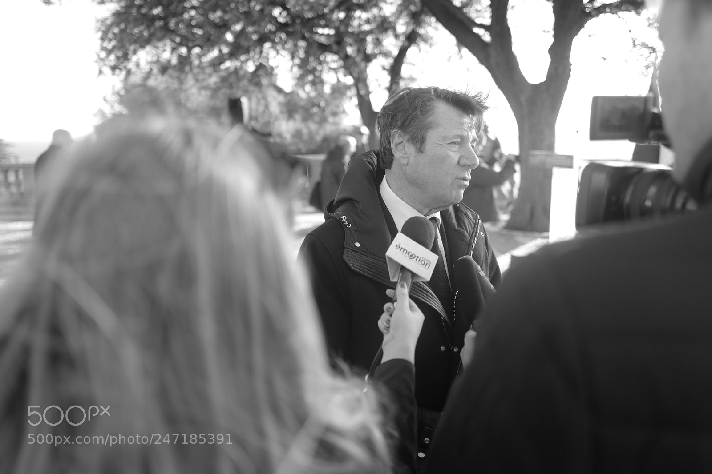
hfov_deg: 65.5
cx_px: 356
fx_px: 554
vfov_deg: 46.4
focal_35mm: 28
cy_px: 237
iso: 100
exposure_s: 1/400
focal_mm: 28
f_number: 2
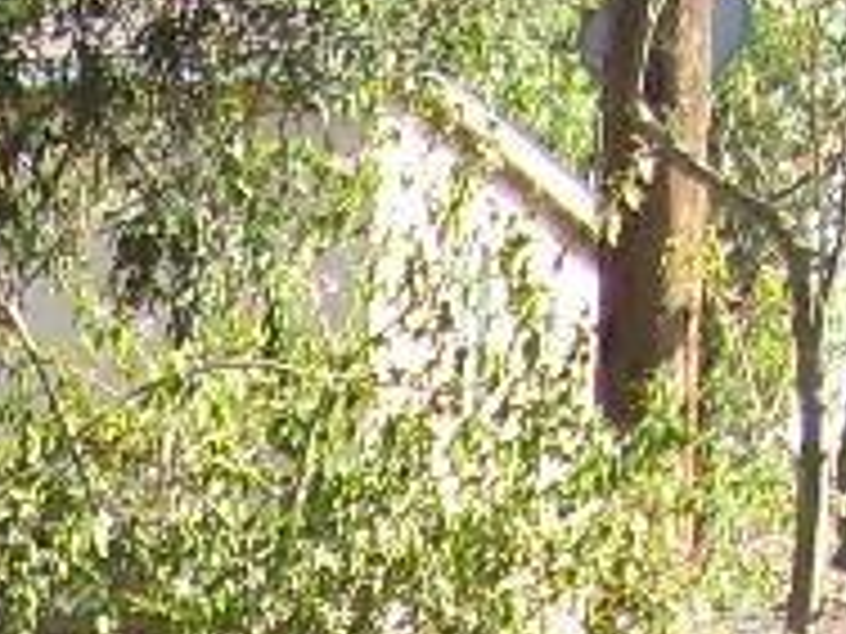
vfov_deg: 5.9
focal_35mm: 232
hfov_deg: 8.3
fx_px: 5670
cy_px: 2023
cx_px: -432
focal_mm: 5.7
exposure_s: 1/200
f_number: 2.9
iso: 80
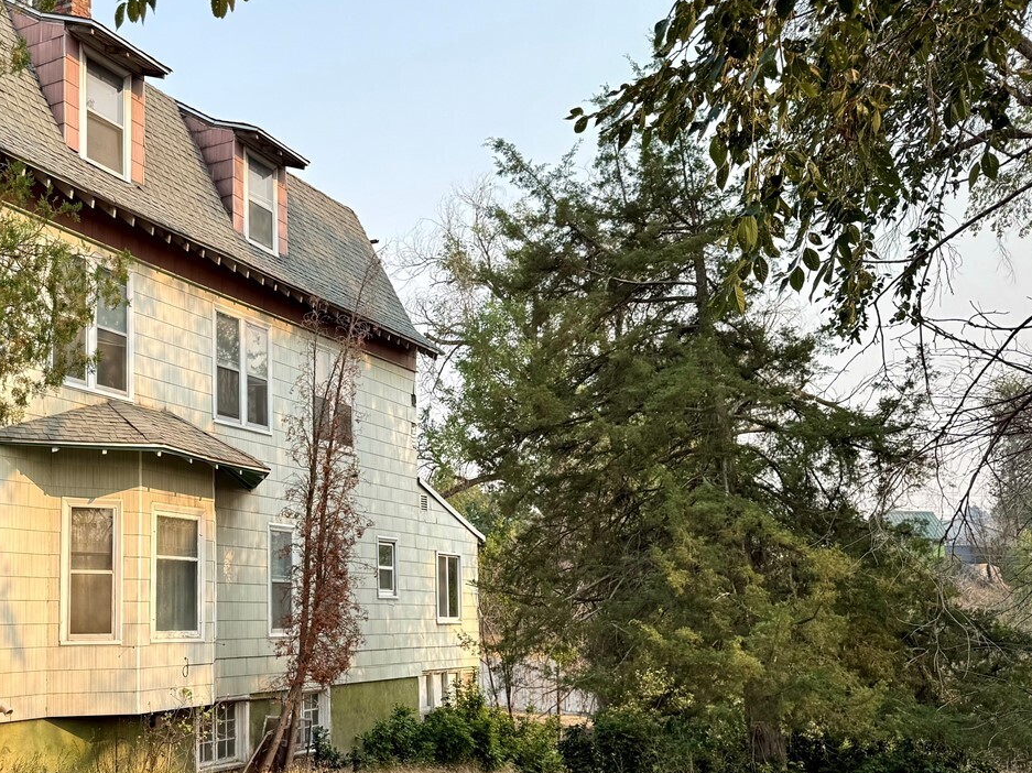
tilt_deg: +4.2
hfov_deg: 43.3
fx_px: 1222
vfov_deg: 34.8
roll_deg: +0.2
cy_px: 515
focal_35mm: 41
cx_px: 185
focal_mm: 6.76
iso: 80
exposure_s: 1/1770
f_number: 1.78
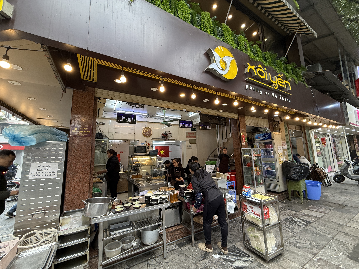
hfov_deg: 102.1
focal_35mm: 14
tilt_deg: +8.7
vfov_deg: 85.7
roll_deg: +1.8
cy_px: 134
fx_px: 145
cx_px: 180
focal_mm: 2.22
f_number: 2.2
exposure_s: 1/100
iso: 160
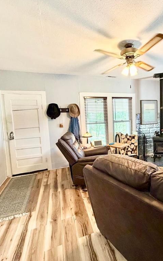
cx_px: 115
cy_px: 130
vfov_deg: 85.0
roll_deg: +2.3
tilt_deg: -5.7
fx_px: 142
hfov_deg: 57.7
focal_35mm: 20
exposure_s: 1/60
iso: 400
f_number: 2.2
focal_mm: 2.22
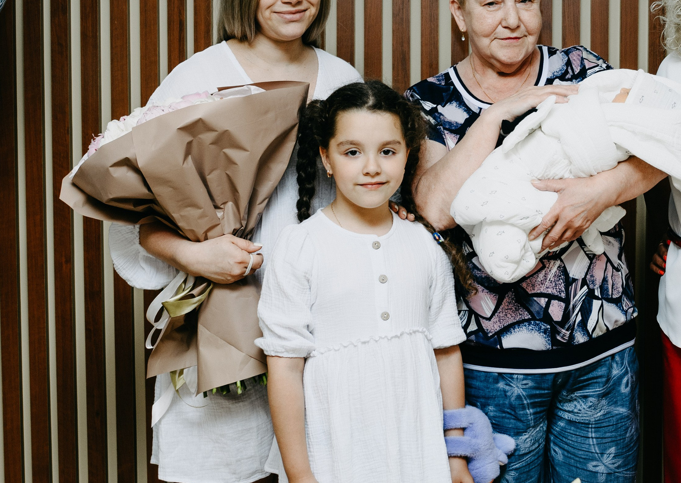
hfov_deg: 24.0
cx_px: 531
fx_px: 1582
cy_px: 142
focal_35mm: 82
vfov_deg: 17.3
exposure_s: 1/160
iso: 200
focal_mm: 35
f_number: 4
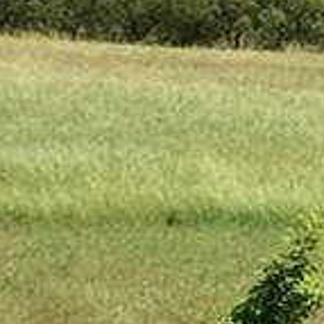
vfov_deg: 8.6
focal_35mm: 202
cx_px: 741
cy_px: 61
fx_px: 2139
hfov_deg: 8.1
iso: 32
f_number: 2.4
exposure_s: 1/1590
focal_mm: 3.3
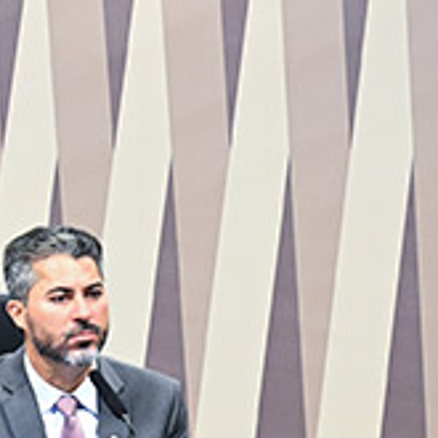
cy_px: 565
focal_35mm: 309
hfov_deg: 5.7
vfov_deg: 5.6
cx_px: 154
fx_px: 4423
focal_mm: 70
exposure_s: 1/100
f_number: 2.8
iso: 1600
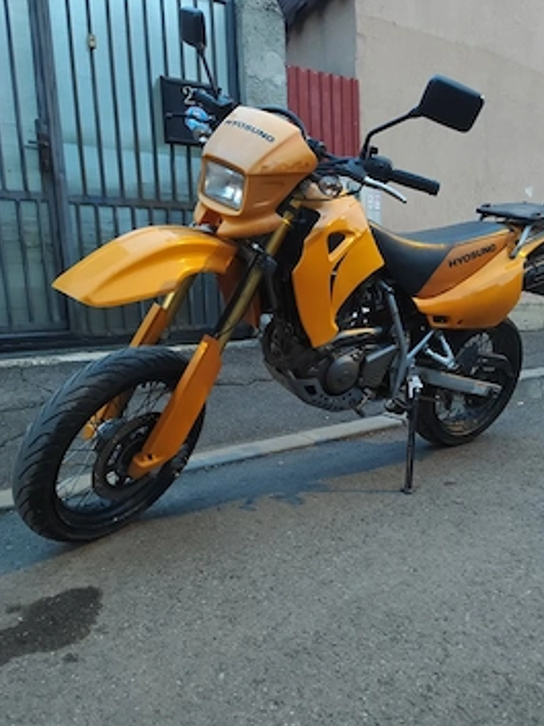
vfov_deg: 67.3
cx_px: 304
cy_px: 379
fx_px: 545
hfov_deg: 52.9
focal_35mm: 26
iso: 3200
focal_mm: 6.14
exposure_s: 1/16.7
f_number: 1.65
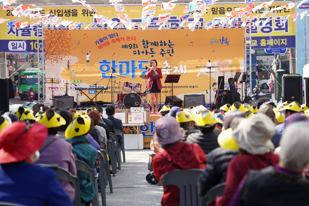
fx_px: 901
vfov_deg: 13.0
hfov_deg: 19.5
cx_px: 154
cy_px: 103
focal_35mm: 105
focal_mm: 105
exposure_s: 1/200
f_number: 4.5
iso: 100
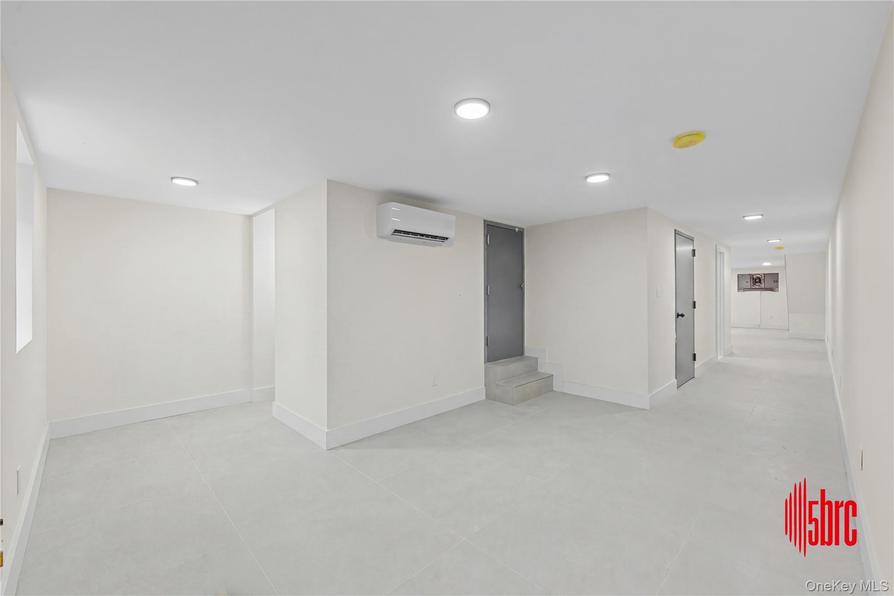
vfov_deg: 81.2
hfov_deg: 104.3
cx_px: 447
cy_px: 298
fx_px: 348
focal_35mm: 14
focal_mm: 14
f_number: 10
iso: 400
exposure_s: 1/3
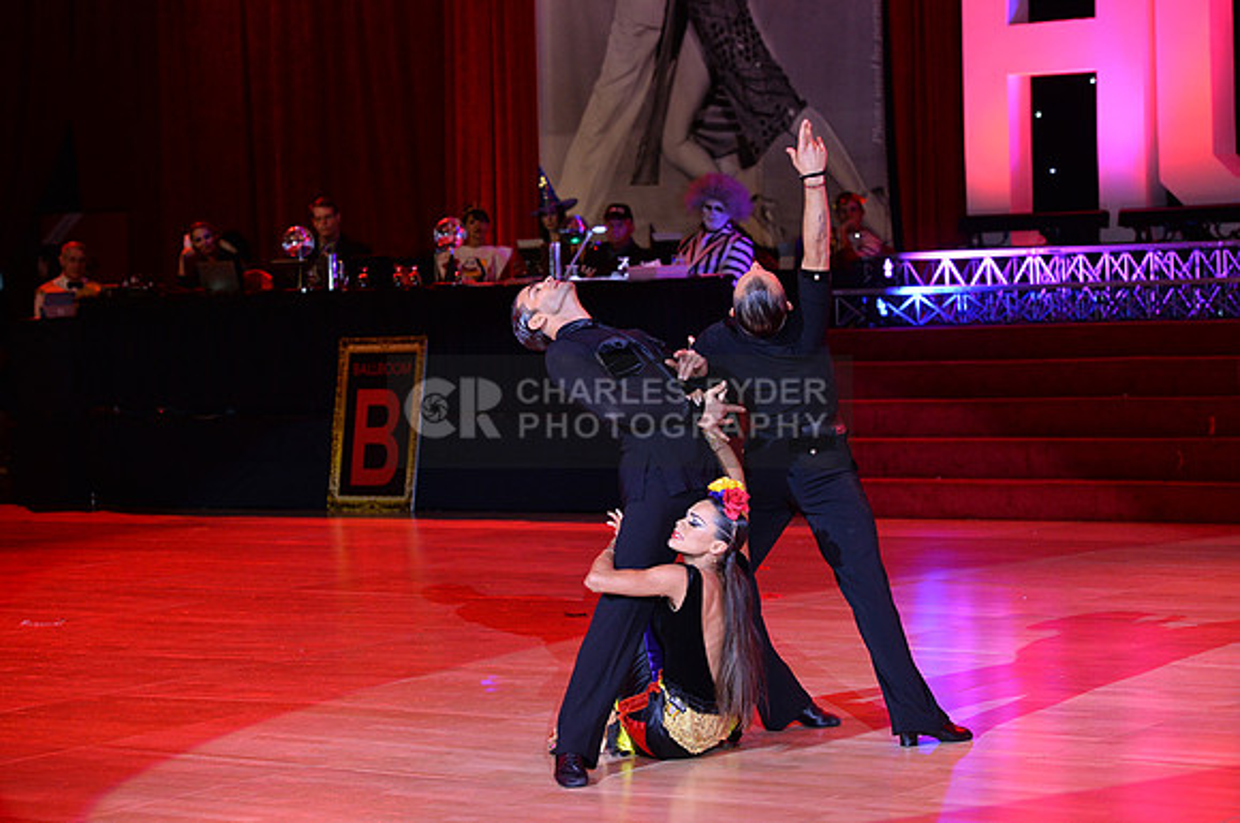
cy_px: 412
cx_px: 620
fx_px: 3508
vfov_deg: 13.4
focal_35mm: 102
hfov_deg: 20.0
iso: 2000
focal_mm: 102
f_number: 4.5
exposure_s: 1/250
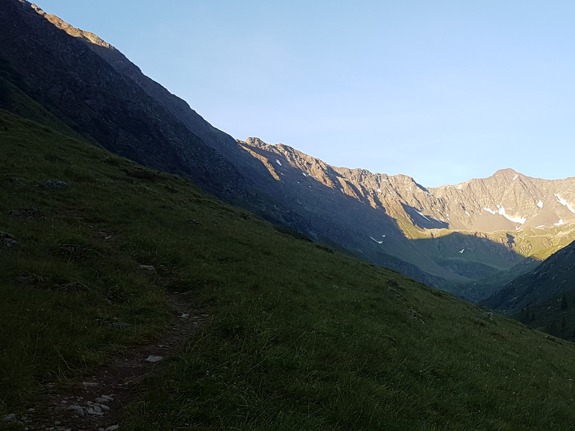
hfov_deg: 38.4
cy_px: 296
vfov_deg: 30.6
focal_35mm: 47
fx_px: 781
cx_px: 488
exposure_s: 1/441
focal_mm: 4.2
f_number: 1.7
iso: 40
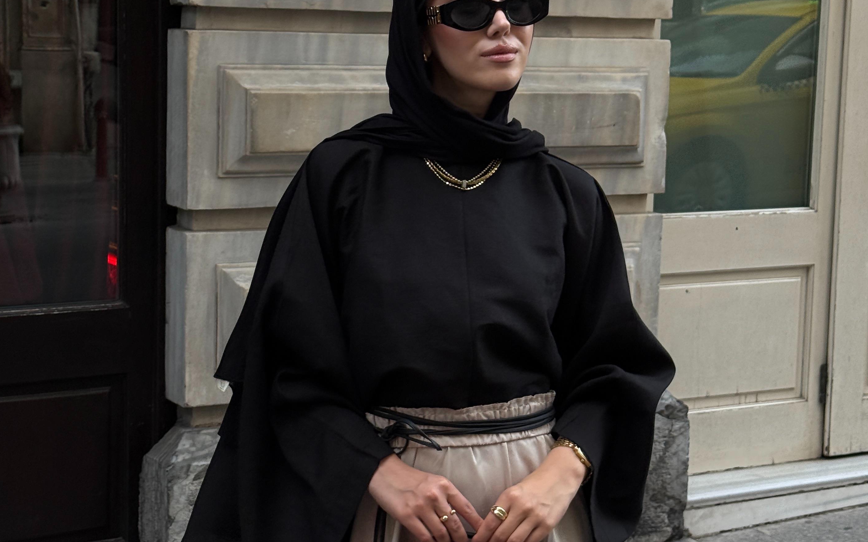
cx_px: 416
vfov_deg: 17.8
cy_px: 224
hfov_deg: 28.2
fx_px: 1727
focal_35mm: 73
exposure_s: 1/219
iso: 80
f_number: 1.78
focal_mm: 6.76
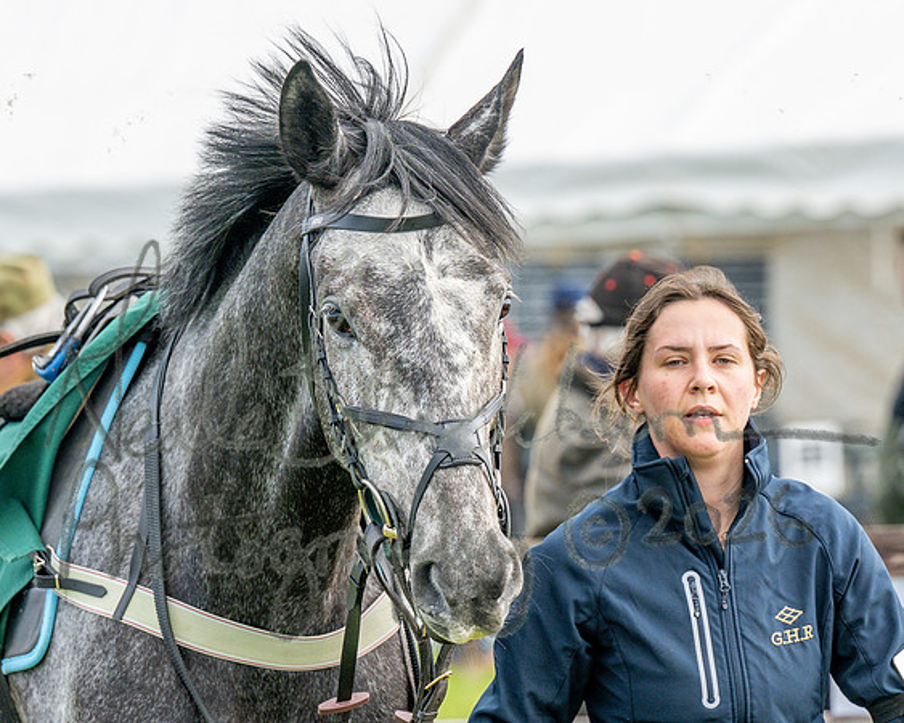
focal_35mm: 301
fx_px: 8041
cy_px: 278
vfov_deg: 5.1
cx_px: 424
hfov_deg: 6.4
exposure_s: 1/1250
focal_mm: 145
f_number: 4
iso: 400
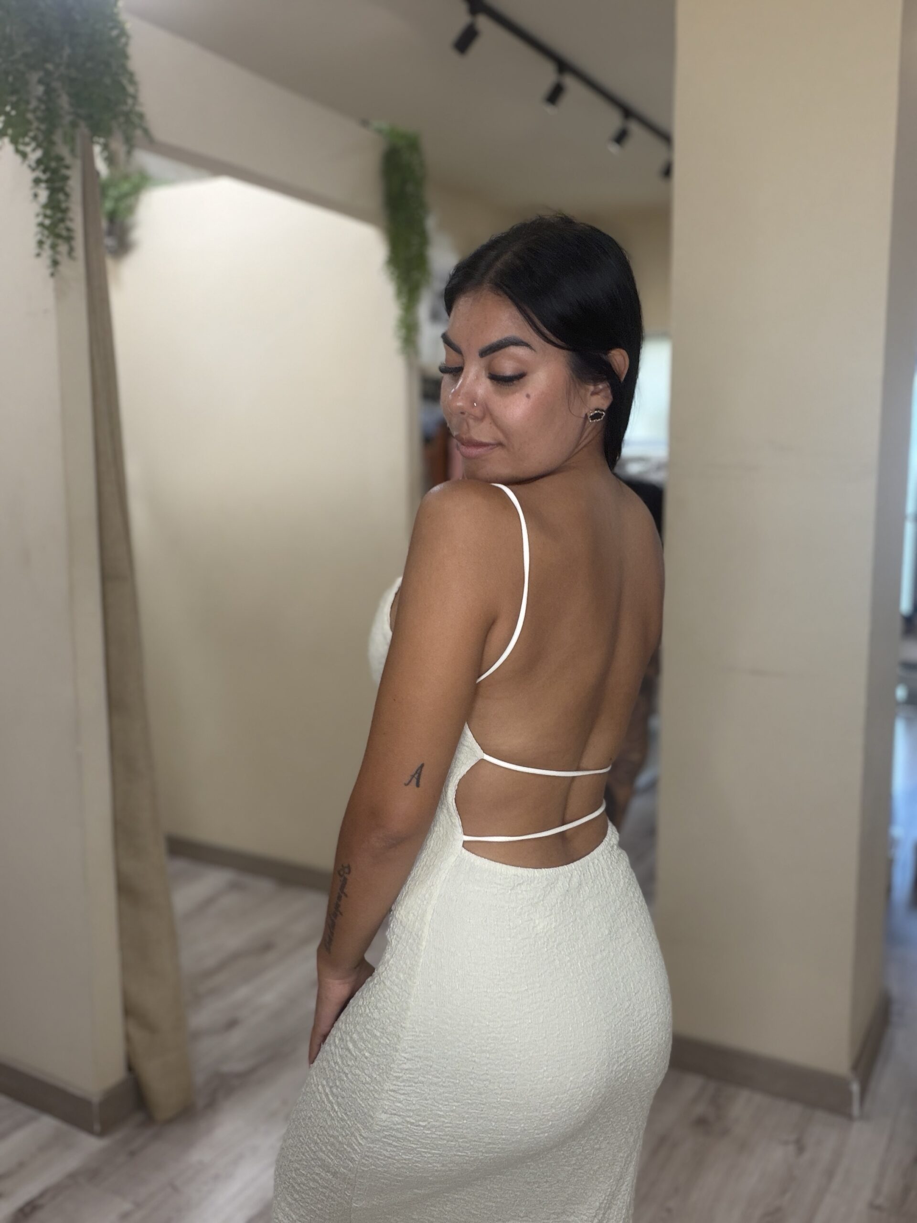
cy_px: 612
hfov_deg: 46.8
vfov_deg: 60.0
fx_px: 1060
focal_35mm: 30
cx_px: 458
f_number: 1.9
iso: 64
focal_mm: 2.71
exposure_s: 1/63
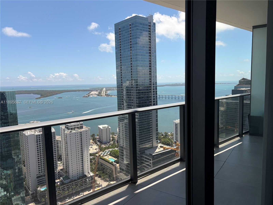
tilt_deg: -5.6
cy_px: 102
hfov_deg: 67.3
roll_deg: +1.3
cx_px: 136
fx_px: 205
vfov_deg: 53.1
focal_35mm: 26
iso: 50
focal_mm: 5.96
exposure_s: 1/3125
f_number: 1.6
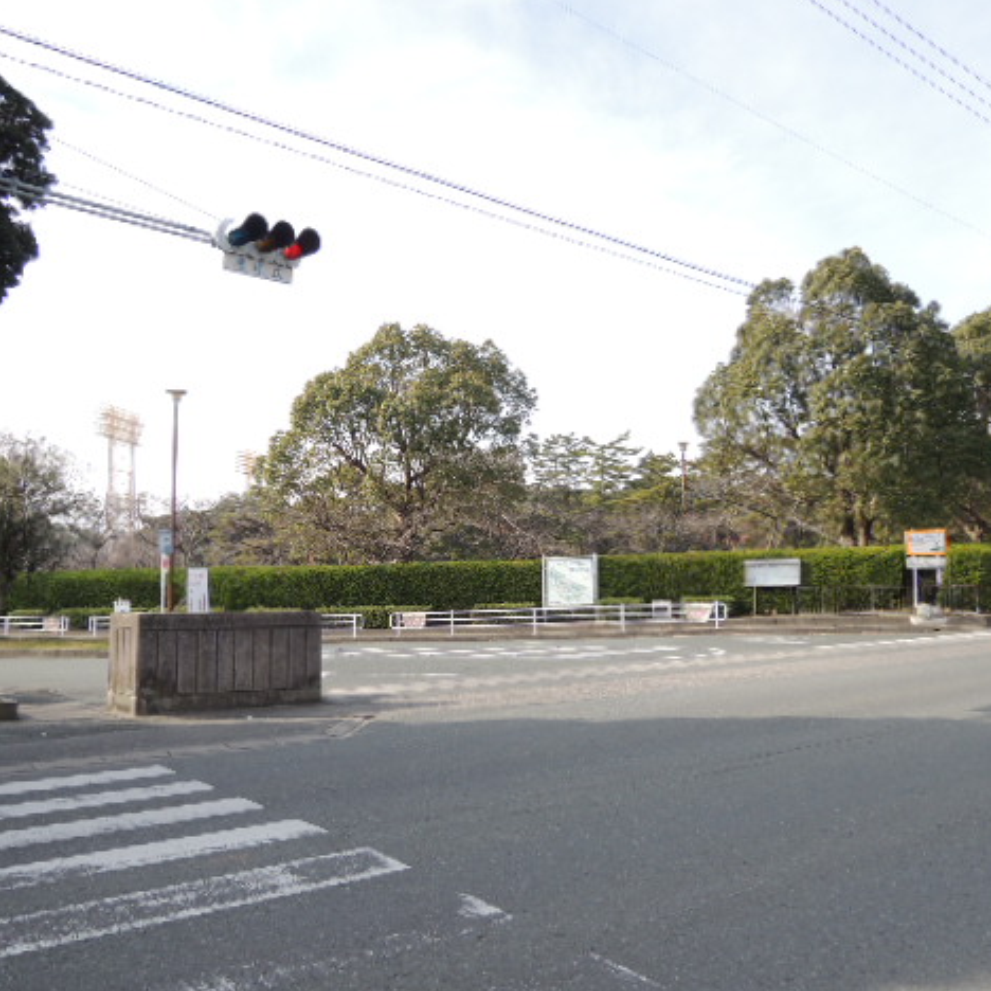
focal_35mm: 29
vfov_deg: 55.6
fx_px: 939
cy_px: 500
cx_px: 438
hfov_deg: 55.5
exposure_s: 1/640
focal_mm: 4.3
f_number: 2.8
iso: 100
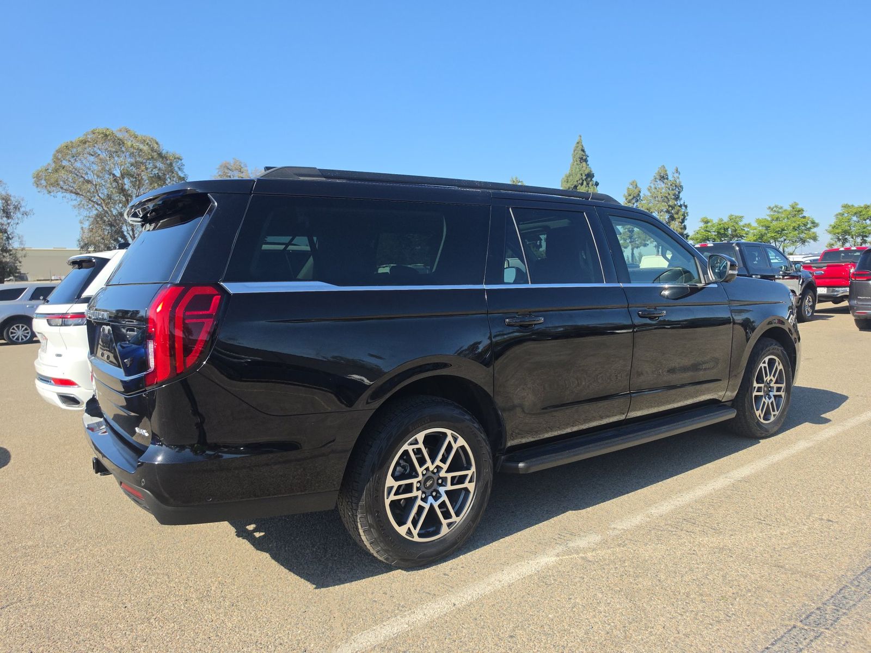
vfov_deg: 58.9
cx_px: 436
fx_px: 579
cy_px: 326
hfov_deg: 73.9
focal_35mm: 23
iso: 64
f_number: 1.4
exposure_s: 1/3971
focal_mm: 6.5
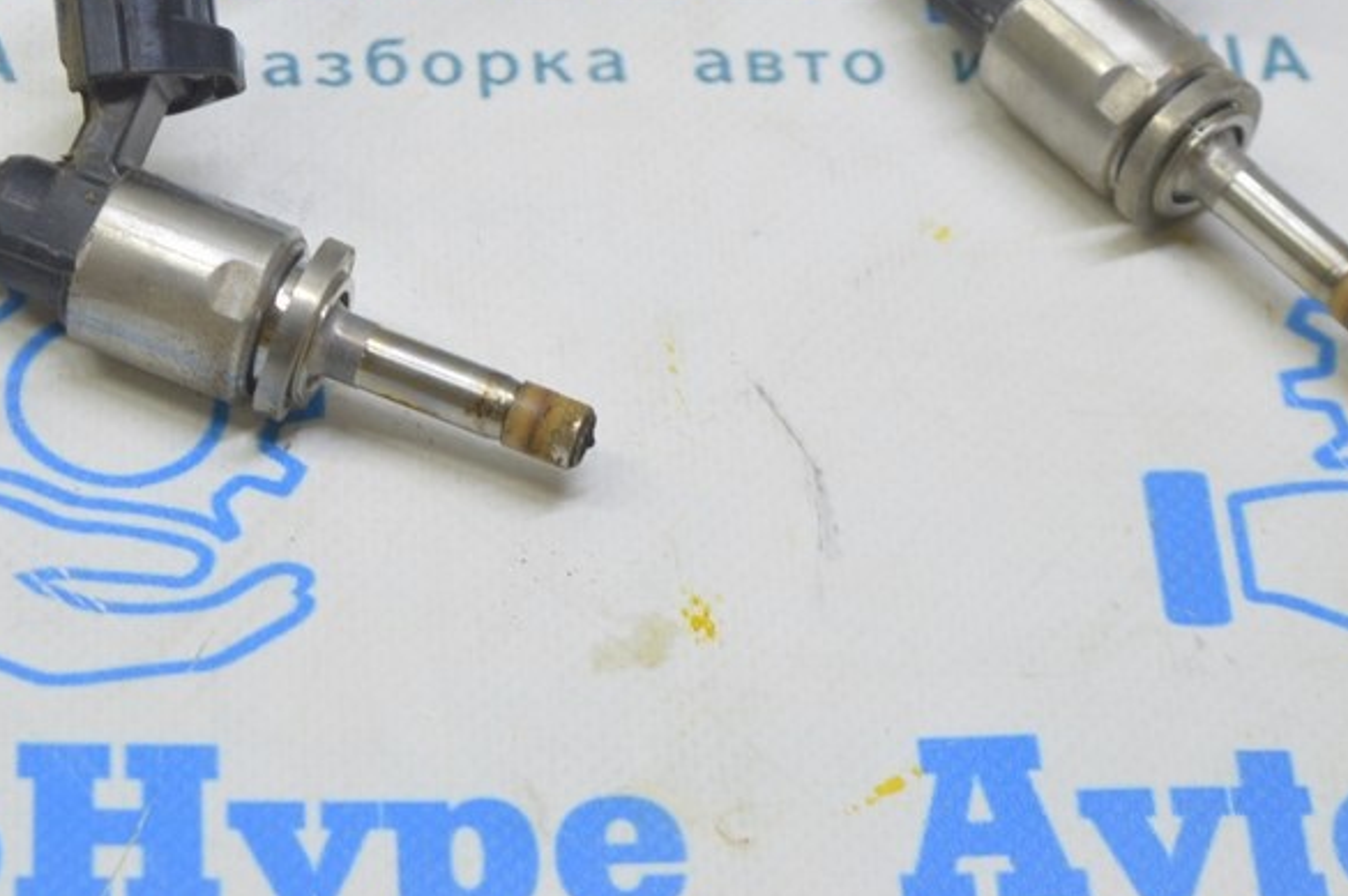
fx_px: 4714
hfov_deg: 16.2
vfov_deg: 10.8
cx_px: 306
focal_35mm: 126
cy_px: 126
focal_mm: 48
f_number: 5.6
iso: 400
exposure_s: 1/20
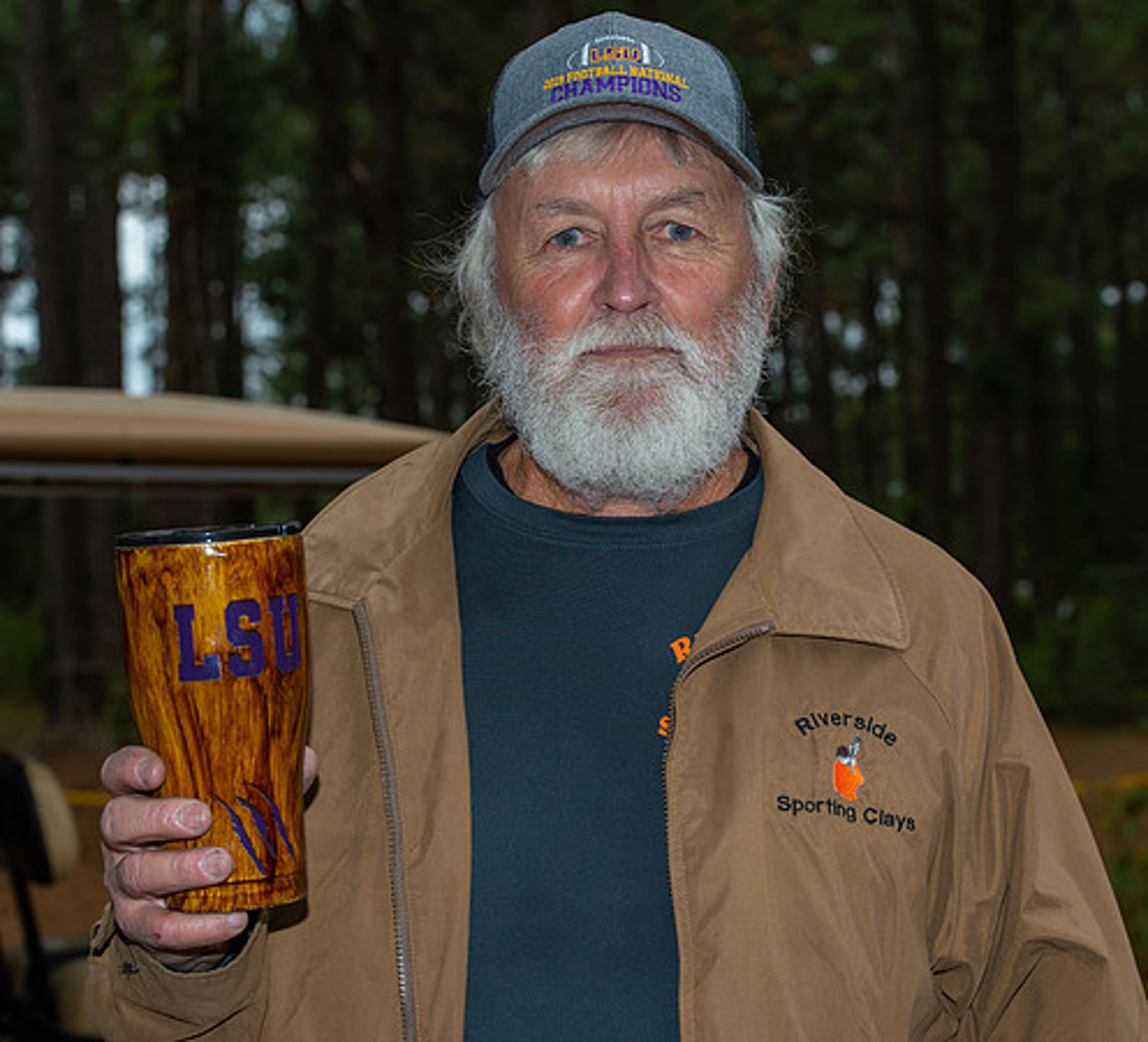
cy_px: 521
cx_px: 665
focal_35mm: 97
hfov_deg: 18.7
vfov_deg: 17.0
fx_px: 3474
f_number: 8
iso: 320
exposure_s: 1/250
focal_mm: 80
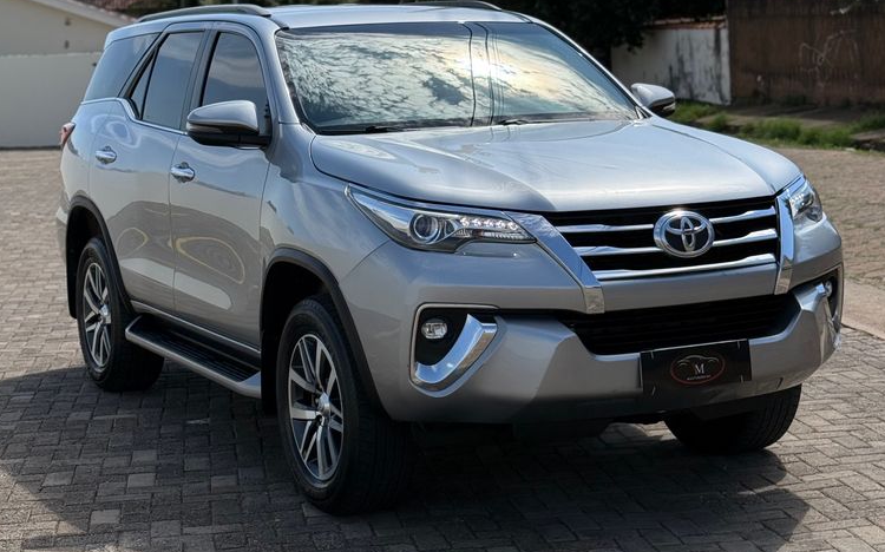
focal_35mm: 55
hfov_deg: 36.9
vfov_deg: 23.5
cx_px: 451
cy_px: 229
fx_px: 1326
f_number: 1.78
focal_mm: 6.76
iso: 64
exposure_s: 1/5587
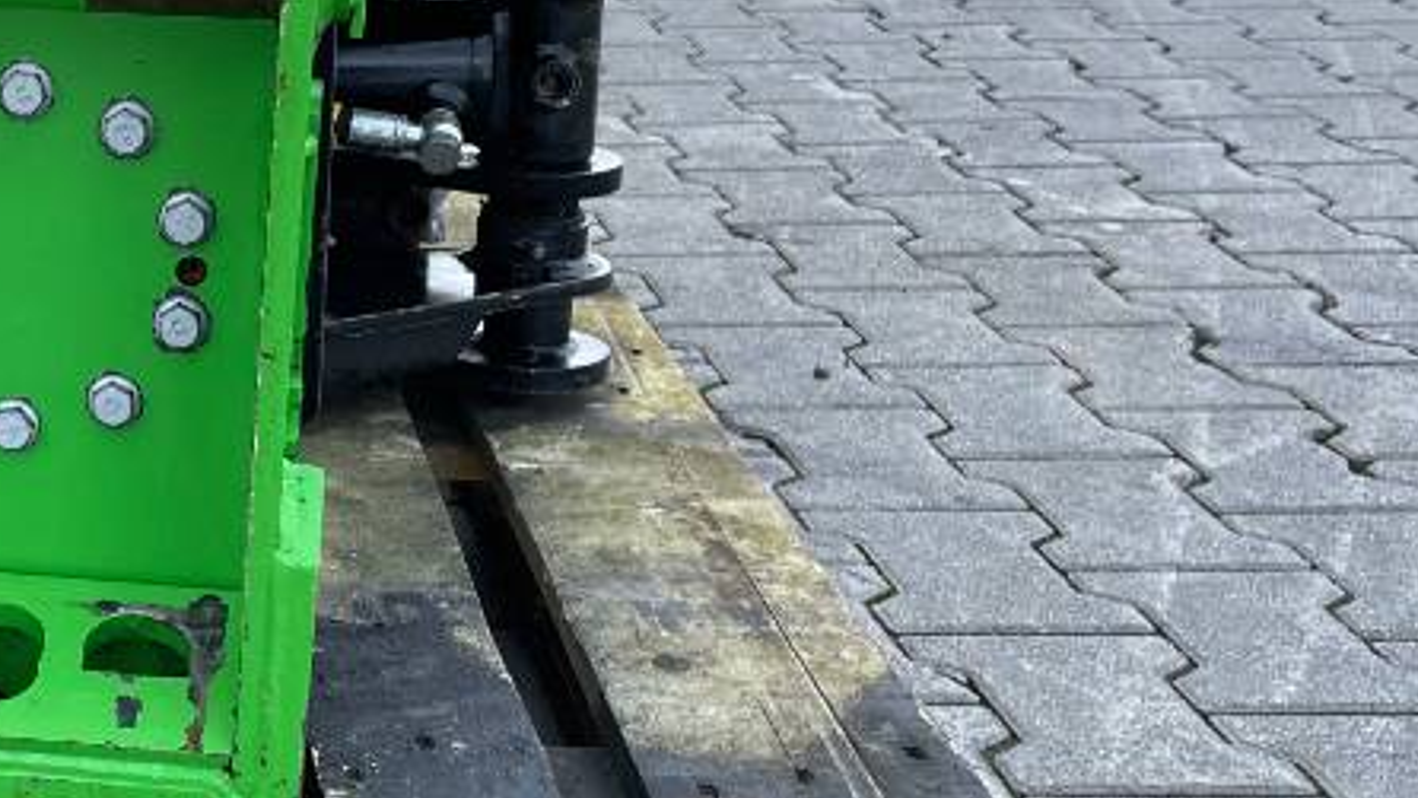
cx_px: 0
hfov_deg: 30.1
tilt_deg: -20.4
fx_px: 2444
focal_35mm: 65
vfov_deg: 18.5
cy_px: 394
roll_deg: -1.0
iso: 32
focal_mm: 4.2
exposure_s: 1/629
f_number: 1.6
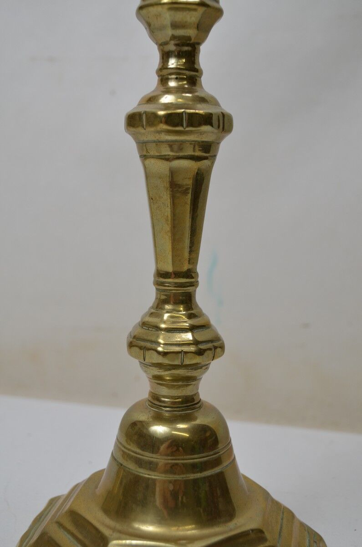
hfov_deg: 29.7
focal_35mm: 45
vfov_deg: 43.7
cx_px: 181
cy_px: 274
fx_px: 682
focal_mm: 30
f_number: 5
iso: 400
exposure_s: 1/100
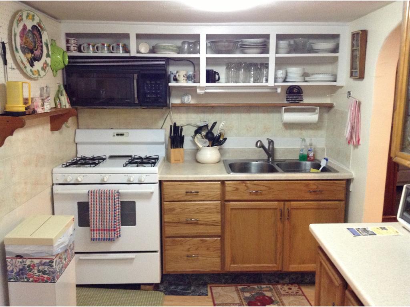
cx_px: 205
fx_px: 391
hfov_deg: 55.4
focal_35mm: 33
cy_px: 154
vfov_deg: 42.9
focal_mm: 3.3
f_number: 2.4
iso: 250
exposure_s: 1/20
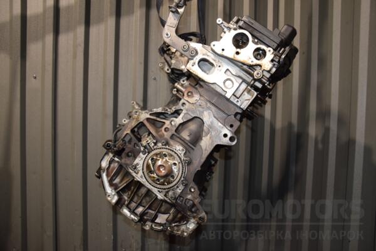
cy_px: 126
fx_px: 282
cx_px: 188
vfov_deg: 47.9
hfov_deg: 67.4
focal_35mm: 27
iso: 800
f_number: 5
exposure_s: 1/60
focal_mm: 18
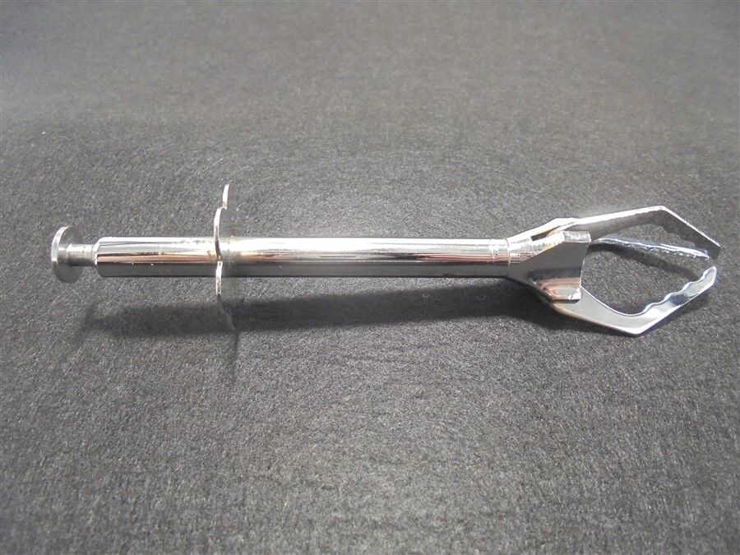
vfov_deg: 53.1
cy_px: 278
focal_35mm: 26
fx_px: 556
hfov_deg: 67.3
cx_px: 370
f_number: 3.5
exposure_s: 1/30
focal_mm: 4.6
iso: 400
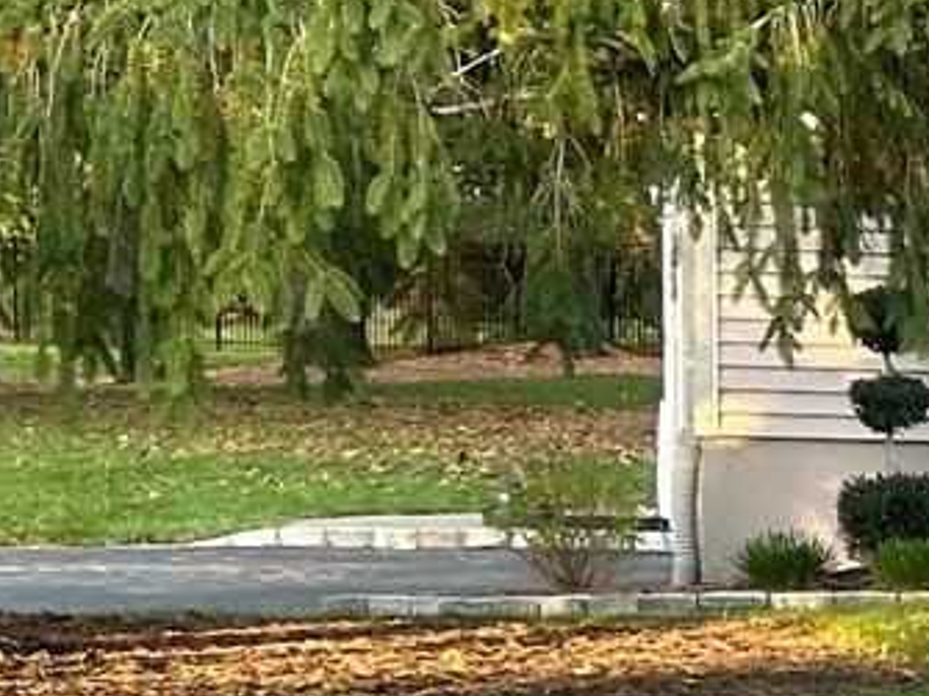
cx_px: 2346
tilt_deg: -3.2
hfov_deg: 10.4
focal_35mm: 159
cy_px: 649
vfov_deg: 9.3
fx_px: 4266
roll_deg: -1.3
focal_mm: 5.7
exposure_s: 1/121
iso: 40
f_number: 1.5
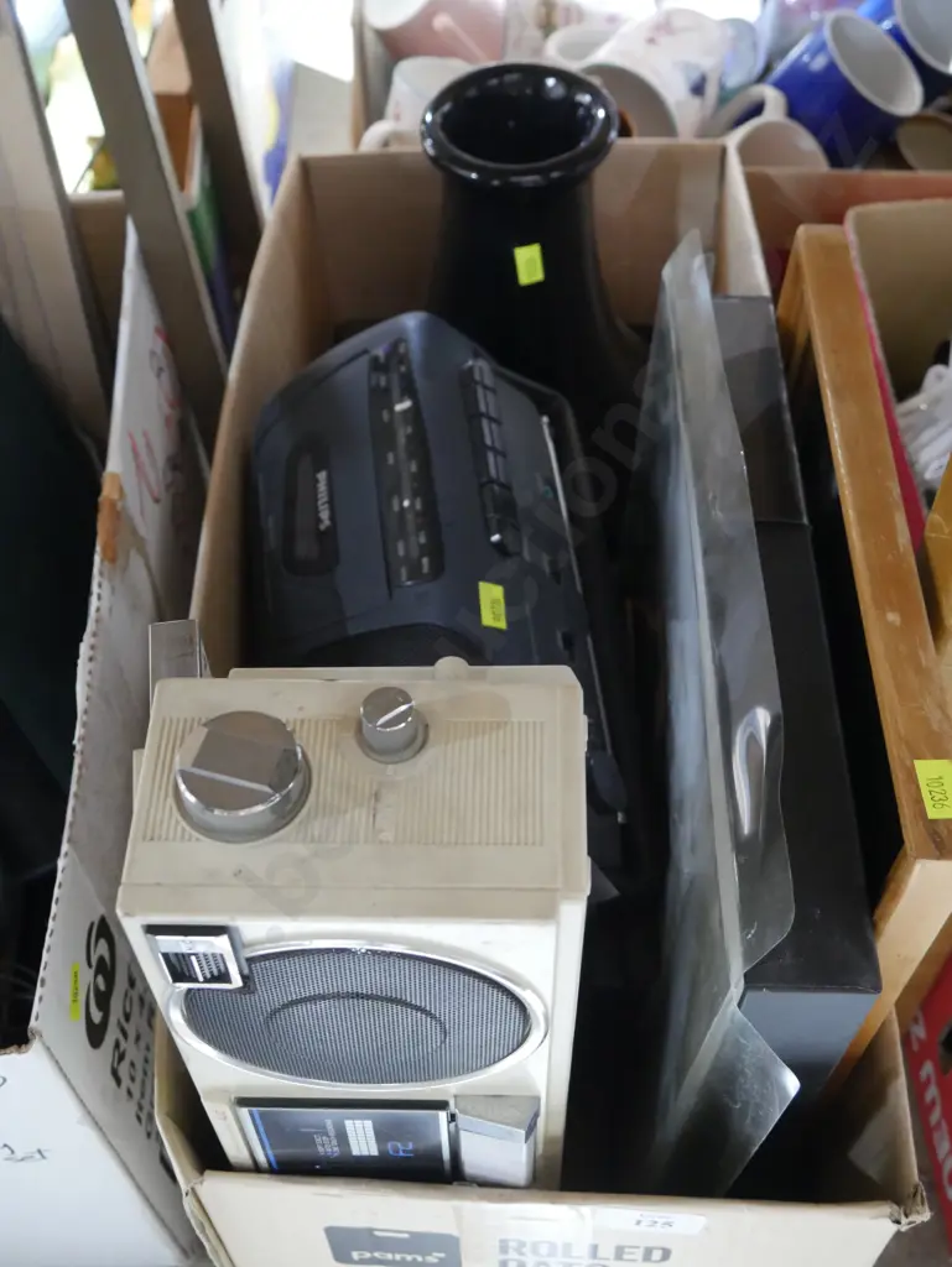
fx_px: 1466
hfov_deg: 36.0
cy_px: 634
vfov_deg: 46.8
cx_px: 476
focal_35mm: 40
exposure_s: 1/20
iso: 3200
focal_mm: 20
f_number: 4.5
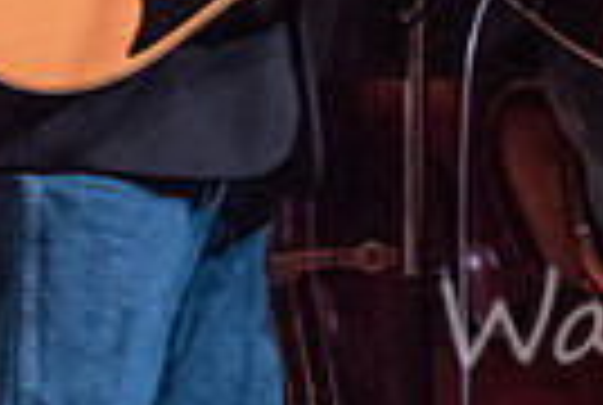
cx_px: 1119
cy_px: -342
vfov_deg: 1.2
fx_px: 19037
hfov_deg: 1.8
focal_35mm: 1134
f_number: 8
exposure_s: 1/100
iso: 6400
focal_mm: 240
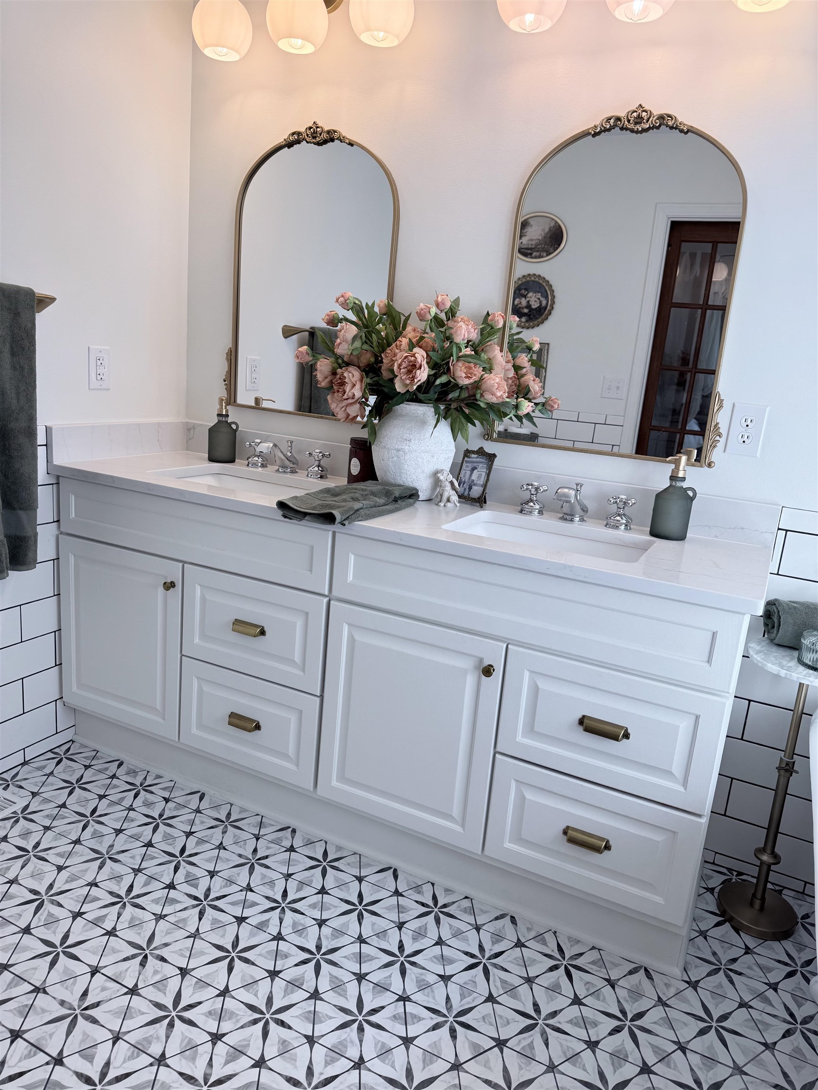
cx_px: 409
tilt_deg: -13.5
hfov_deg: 56.8
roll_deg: -5.9
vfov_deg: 71.6
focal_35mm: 24
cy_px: 545
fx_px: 756
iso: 50
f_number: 1.78
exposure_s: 1/136
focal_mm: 6.76
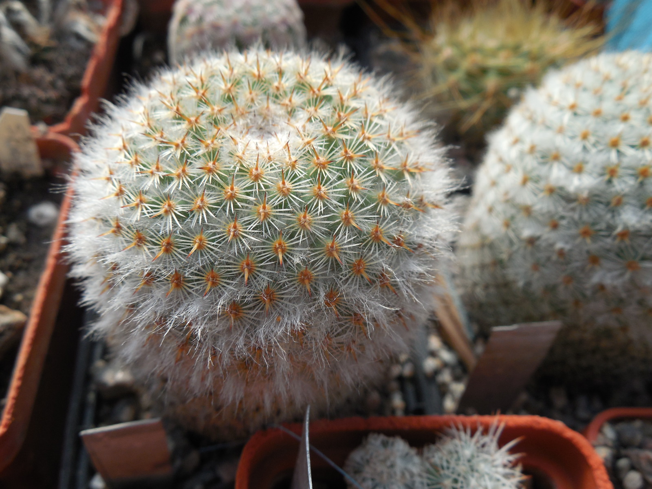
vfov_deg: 45.4
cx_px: 326
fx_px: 584
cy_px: 244
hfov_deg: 58.4
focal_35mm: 31
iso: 125
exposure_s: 1/320
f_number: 3.6
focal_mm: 5.6
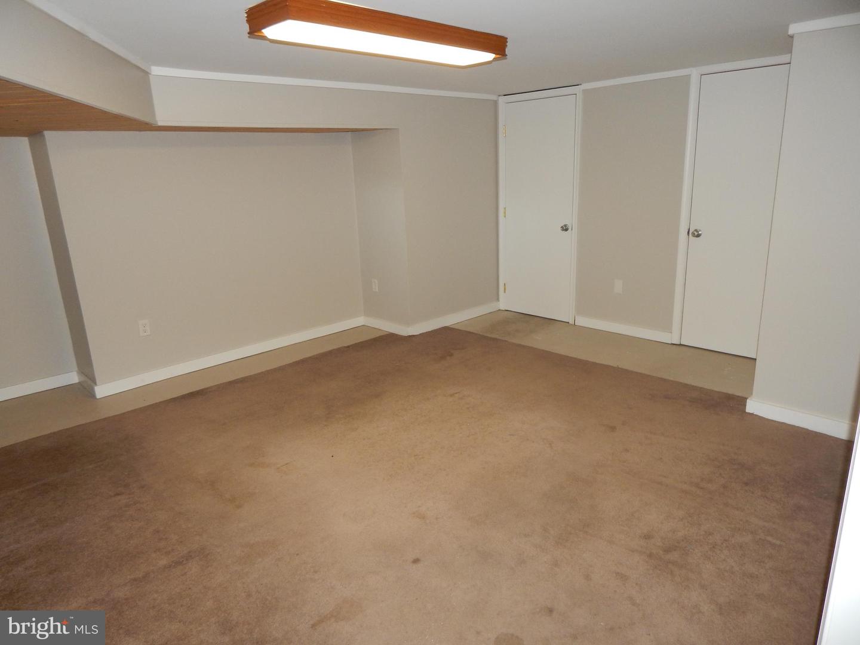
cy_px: 322
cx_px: 430
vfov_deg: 61.1
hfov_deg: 76.4
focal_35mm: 22
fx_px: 547
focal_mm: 4
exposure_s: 1/30
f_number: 3
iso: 200
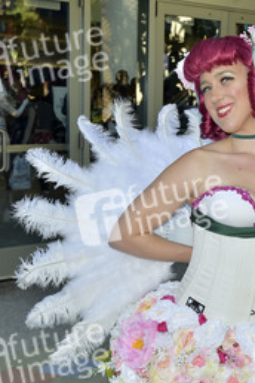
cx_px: 195
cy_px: 285
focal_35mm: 62
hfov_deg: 21.7
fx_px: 659
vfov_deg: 31.8
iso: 250
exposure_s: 1/250
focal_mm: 40
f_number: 6.3
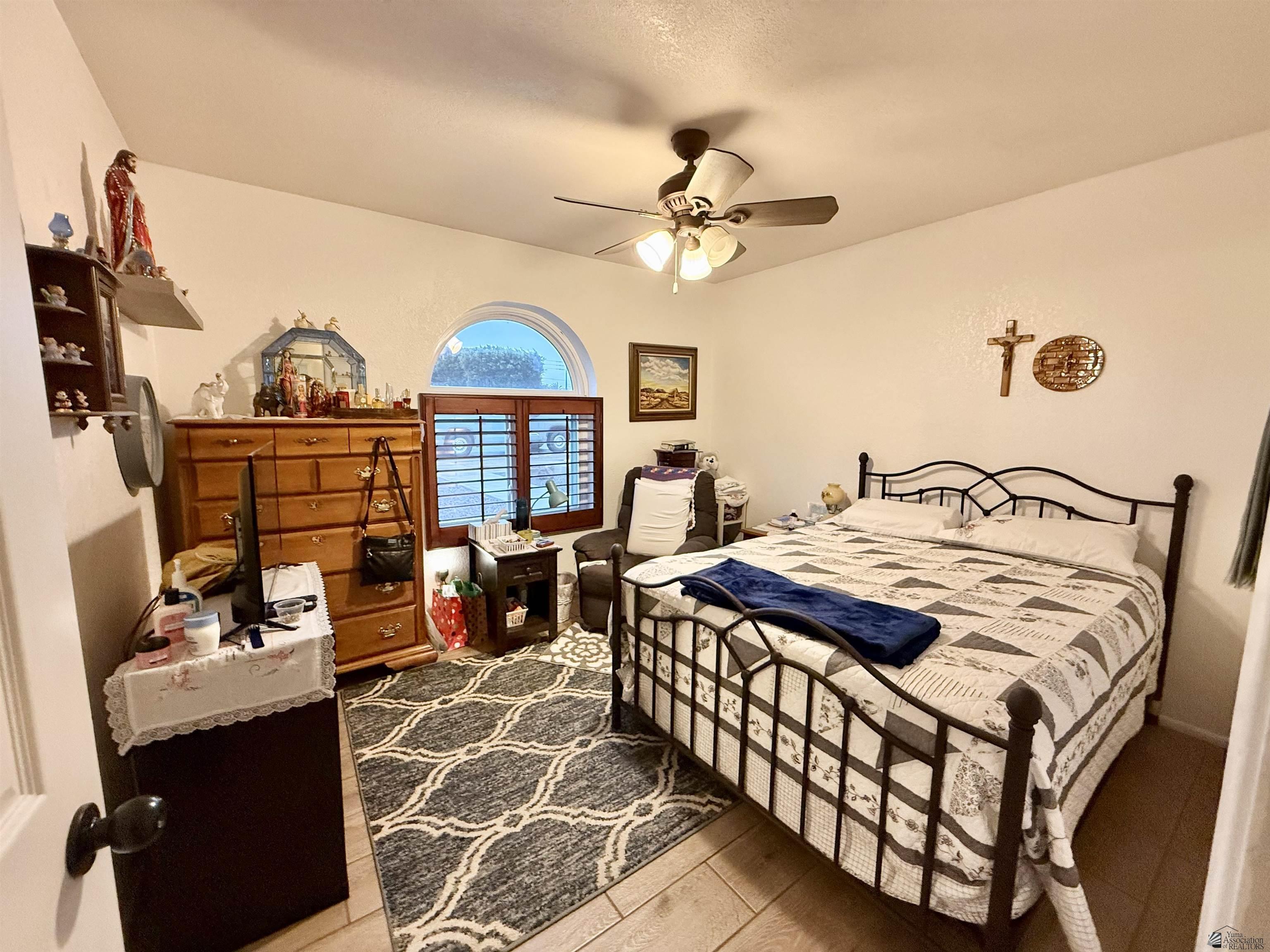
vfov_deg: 85.7
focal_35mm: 14
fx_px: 514
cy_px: 476
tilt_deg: -6.7
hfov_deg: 102.1
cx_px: 635
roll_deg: -0.4
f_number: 2.2
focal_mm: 2.22
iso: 500
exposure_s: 1/60
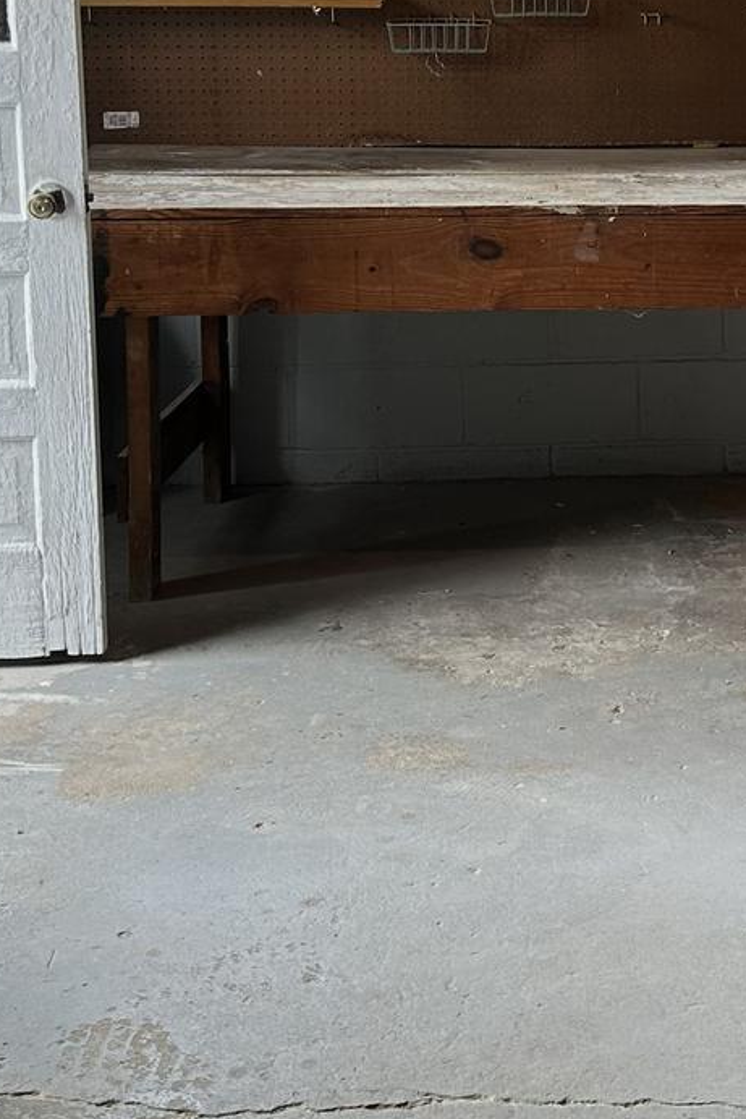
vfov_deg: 26.6
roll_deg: -0.4
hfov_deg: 17.9
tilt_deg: -9.4
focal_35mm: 74
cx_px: 780
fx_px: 2299
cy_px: 160
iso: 64
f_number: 1.78
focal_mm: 6.86
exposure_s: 1/139
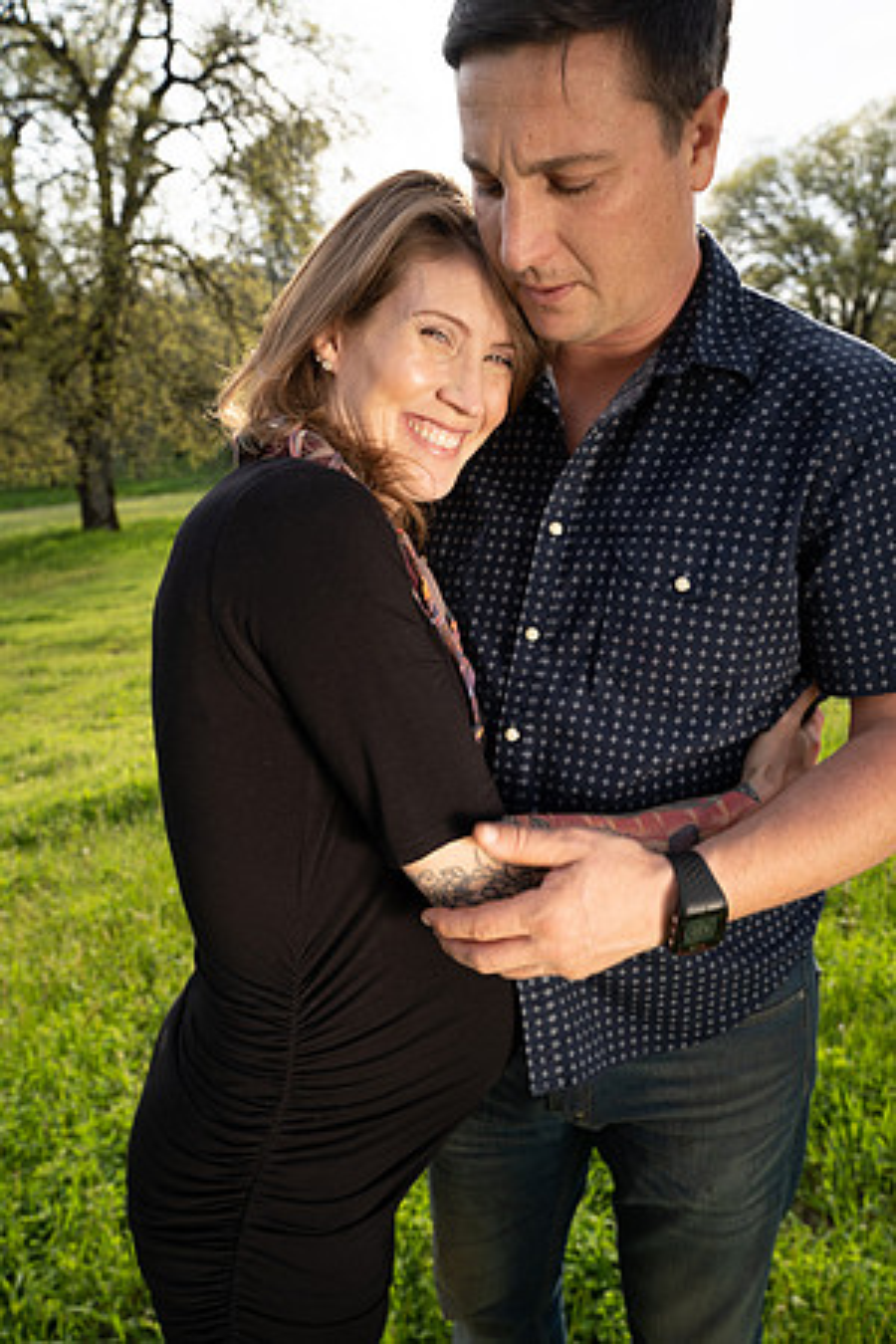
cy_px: 672
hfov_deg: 47.9
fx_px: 1008
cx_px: 448
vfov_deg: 67.4
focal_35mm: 27
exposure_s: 1/125
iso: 100
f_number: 6.3
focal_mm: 27
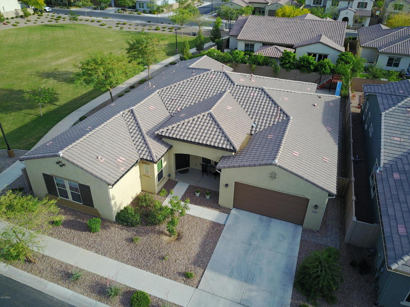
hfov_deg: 67.3
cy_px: 154
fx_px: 308
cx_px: 205
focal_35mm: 26
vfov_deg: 53.1
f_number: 2.2
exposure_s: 1/50
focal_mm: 4.7
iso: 112
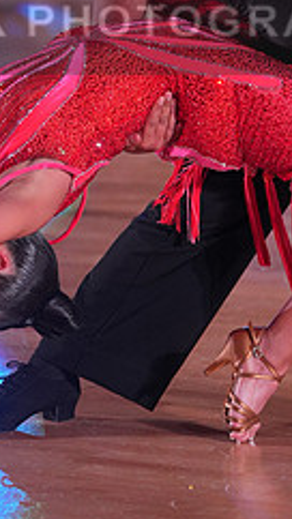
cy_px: 4
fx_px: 4435
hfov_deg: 3.8
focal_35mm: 322
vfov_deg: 6.7
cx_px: 158
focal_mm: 128
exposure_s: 1/800
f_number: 2.8
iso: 1600
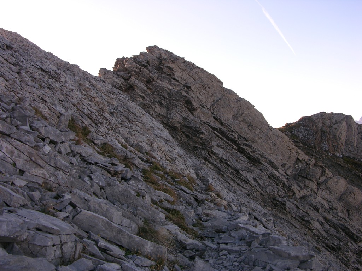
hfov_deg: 52.6
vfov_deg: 40.7
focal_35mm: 35
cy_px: 136
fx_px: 366
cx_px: 181
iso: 50
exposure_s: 1/124
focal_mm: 8.9
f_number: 4.5
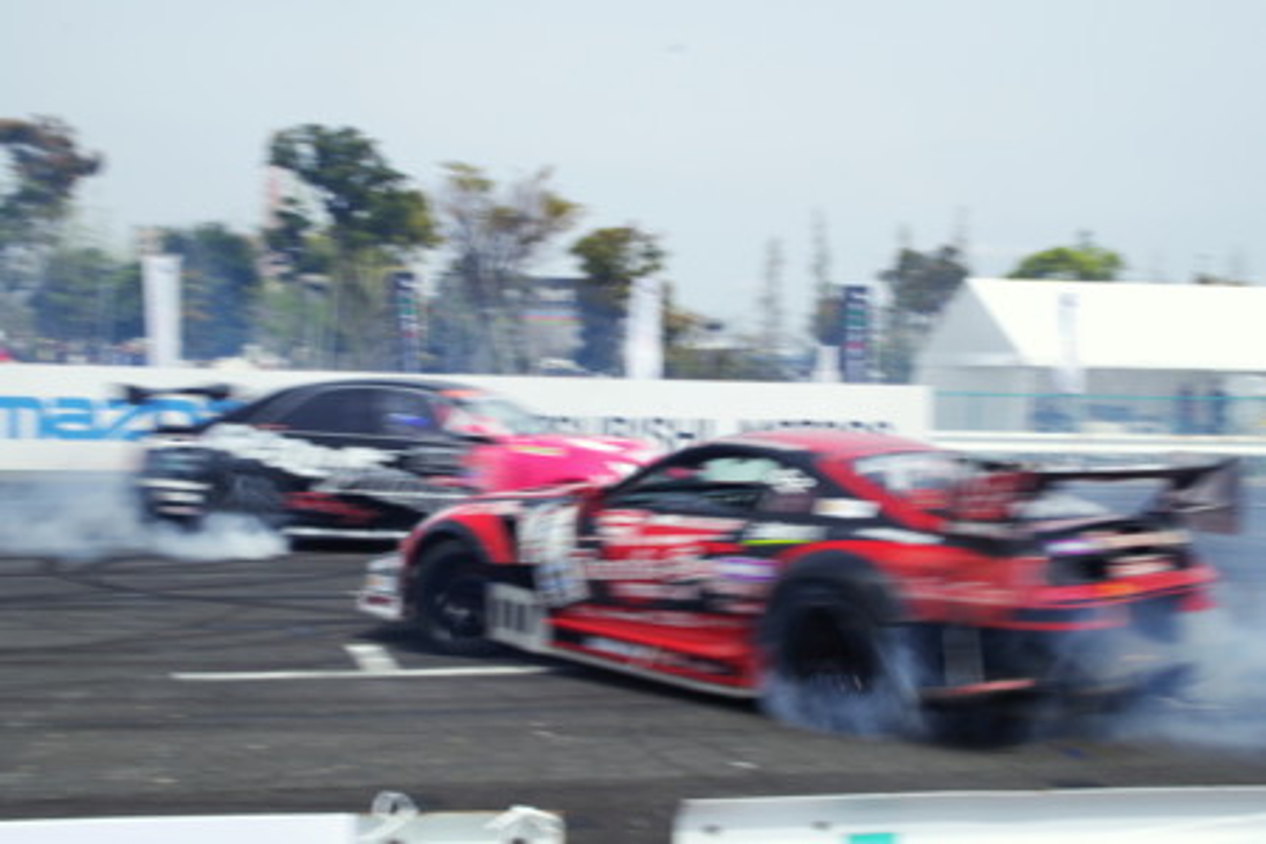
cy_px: 422
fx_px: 1723
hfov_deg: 40.3
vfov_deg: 27.5
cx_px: 633
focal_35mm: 49
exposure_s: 1/30
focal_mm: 33
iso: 500
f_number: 16
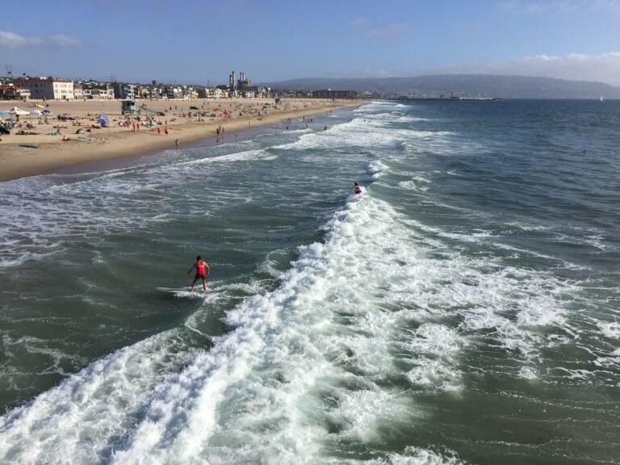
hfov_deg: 61.7
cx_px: 310
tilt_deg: -14.3
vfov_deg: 48.2
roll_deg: +0.8
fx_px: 519
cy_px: 232
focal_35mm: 29
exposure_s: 1/3968
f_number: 2.2
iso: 32
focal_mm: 4.15
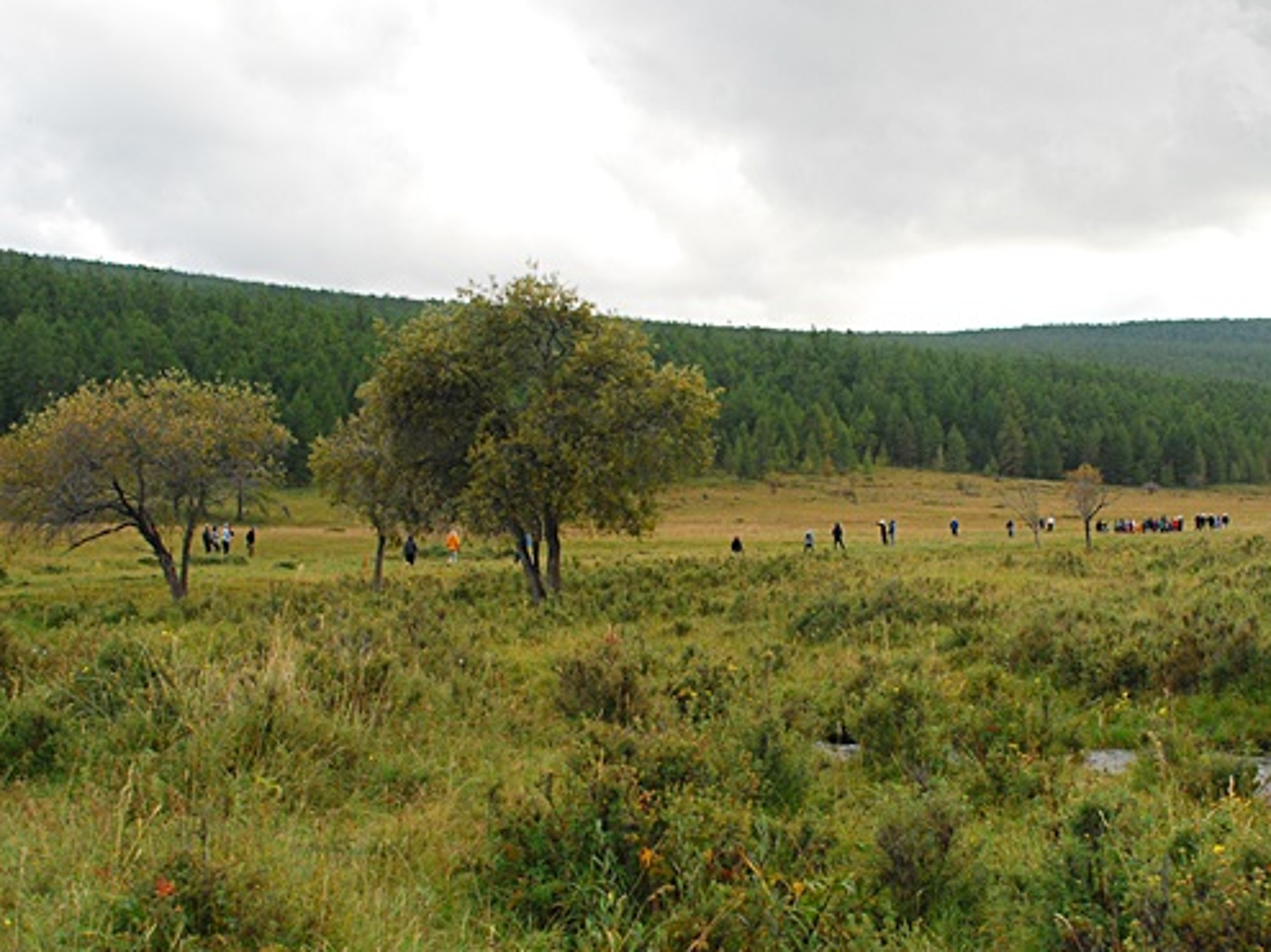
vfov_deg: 26.0
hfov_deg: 34.3
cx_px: 716
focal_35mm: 56
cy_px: 572
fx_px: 2056
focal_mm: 24
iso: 400
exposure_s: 1/320
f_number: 5.6
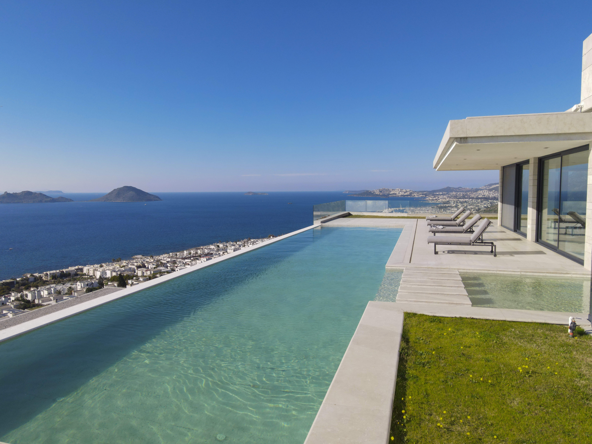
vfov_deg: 56.8
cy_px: 222
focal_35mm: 24
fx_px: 410
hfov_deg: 71.6
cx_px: 296
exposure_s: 1/800
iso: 100
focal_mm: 4.5
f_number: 2.8
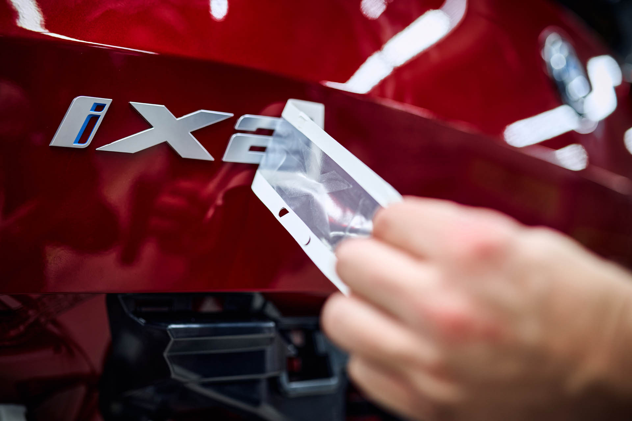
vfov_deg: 37.9
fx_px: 614
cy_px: 210
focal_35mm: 35
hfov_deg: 54.4
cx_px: 316
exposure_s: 1/200
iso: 800
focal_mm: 35
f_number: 2
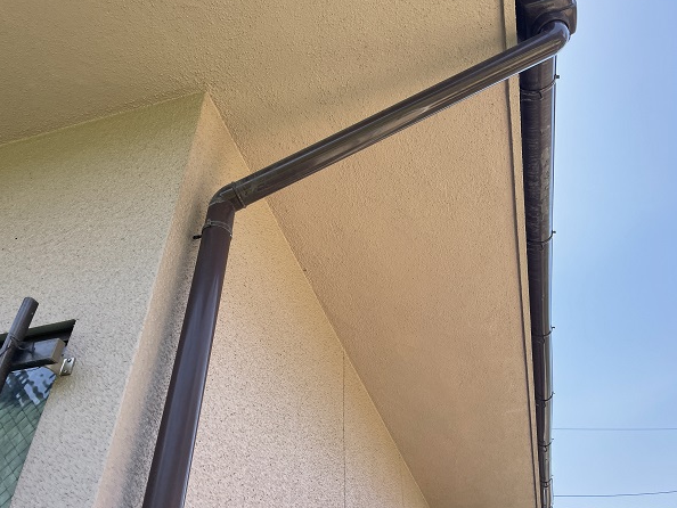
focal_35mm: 28
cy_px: 256
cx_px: 340
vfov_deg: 49.8
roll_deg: +2.5
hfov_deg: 63.4
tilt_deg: +41.5
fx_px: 548
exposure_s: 1/651
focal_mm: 4.2
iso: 32
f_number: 1.6
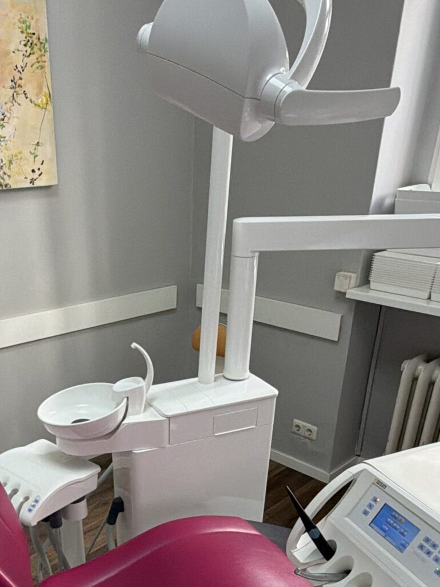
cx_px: 151
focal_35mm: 35
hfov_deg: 40.3
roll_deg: +1.1
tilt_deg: -31.9
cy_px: 491
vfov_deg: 48.8
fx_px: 593
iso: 160
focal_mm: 2.22
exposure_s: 1/121
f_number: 2.2
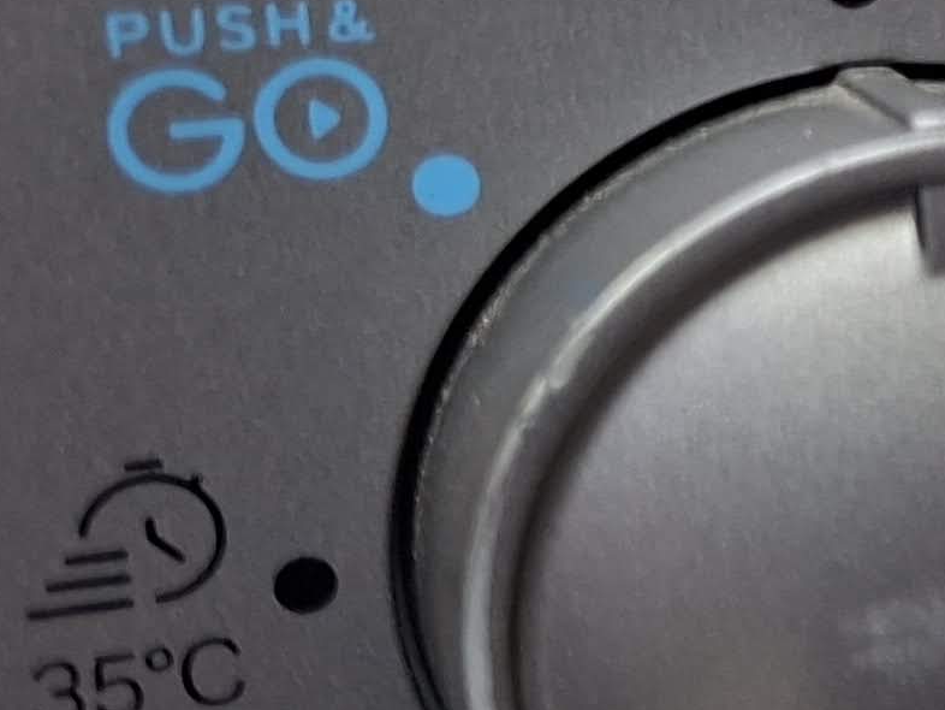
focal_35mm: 117
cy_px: 199
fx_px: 3195
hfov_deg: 13.2
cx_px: 2185
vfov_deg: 12.6
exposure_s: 1/33
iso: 320
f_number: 1.8
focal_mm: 5.54
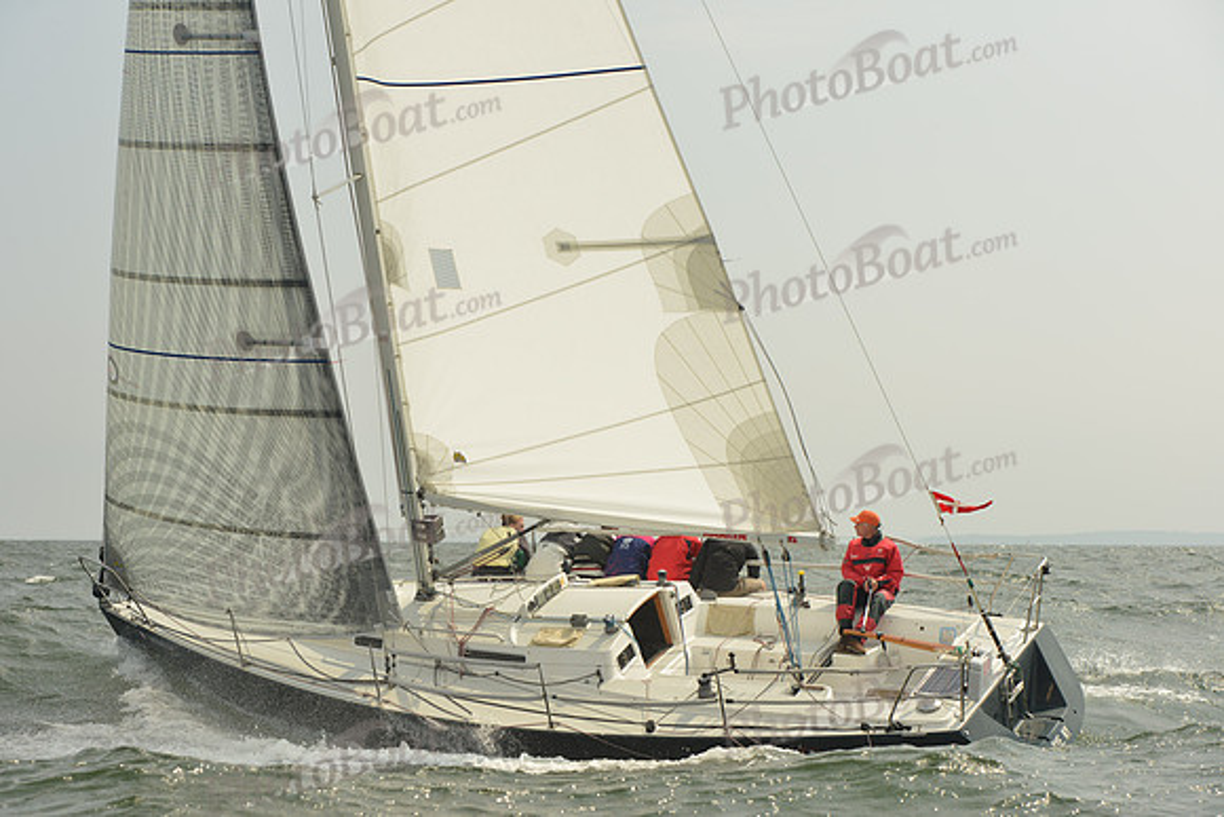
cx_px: 612
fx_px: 2380
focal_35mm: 70
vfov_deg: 19.5
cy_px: 408
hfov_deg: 28.8
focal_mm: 70
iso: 320
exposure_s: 1/1250
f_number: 9
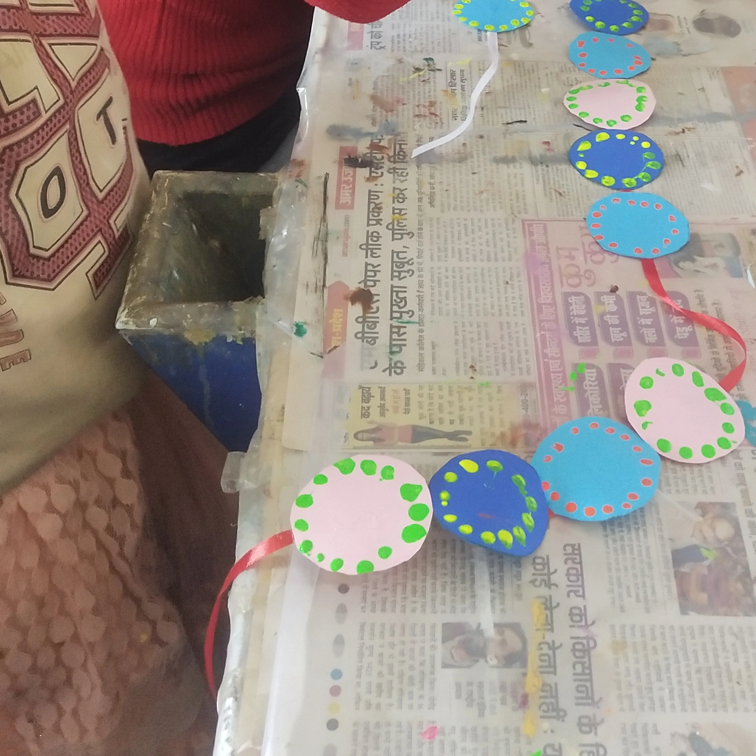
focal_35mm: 57
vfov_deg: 29.1
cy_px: 106
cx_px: 509
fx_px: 1408
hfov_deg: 29.8
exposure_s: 1/50
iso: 455
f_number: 1.8
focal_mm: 3.95
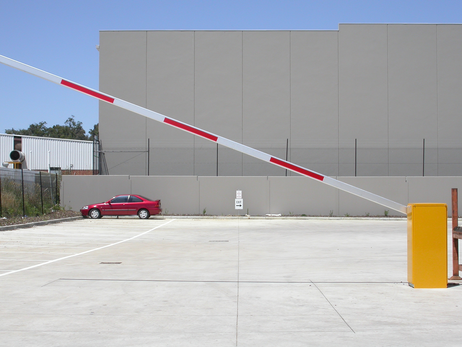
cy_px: 174
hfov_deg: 31.2
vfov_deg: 23.7
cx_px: 231
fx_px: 827
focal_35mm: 62
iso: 100
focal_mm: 12.9
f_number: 7.1
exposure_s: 1/467
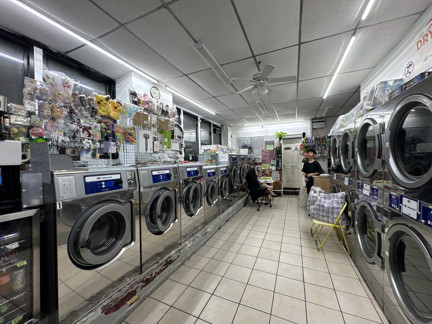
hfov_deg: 102.1
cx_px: 216
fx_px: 175
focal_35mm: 14
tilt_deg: +1.0
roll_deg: -1.4
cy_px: 162
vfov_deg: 85.7
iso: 250
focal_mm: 2.22
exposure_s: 1/120
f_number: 2.2
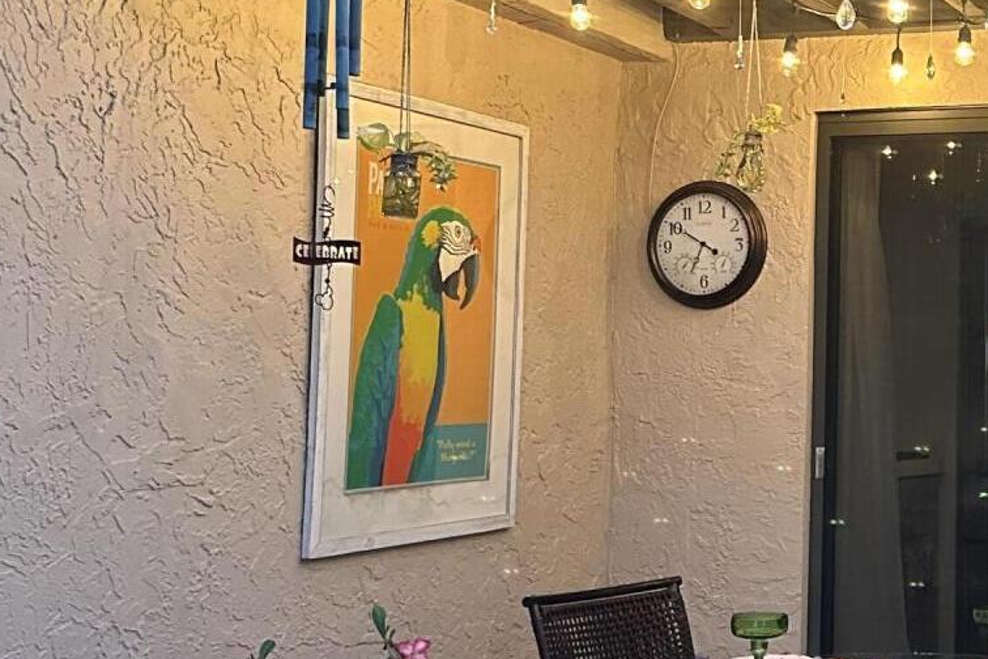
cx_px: 954
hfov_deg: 28.9
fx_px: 1811
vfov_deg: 20.6
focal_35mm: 66
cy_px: 258
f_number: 1.78
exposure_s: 1/60
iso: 800
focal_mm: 6.86
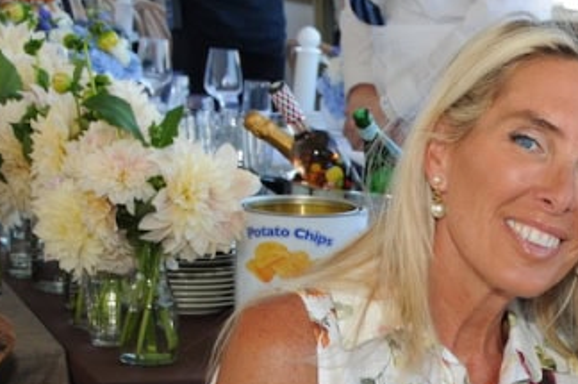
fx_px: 2020
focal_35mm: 126
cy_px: 342
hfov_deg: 15.7
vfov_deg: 10.8
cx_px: 687
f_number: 9
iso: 500
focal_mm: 34
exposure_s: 1/125
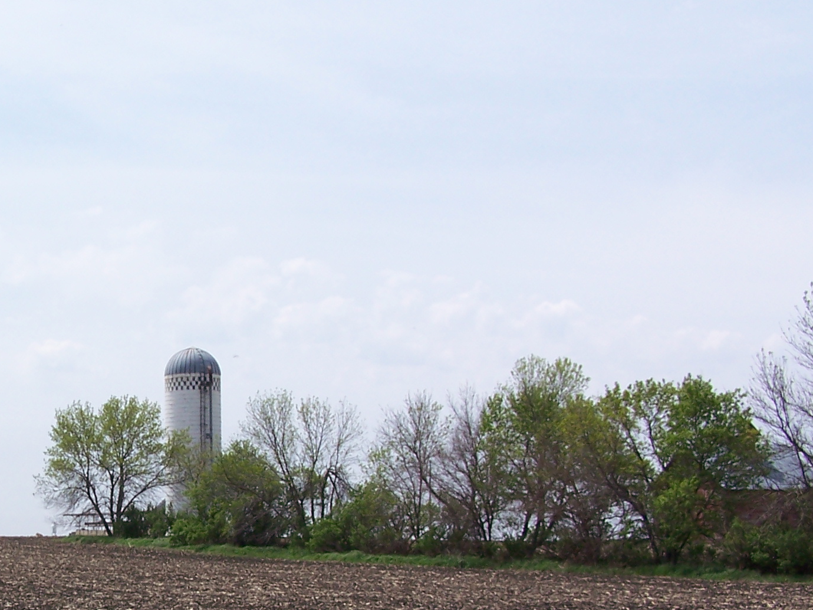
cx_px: 110
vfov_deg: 20.5
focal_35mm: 71
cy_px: 474
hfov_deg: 26.6
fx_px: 1667
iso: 80
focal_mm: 6.3
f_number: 5.6
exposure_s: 1/500
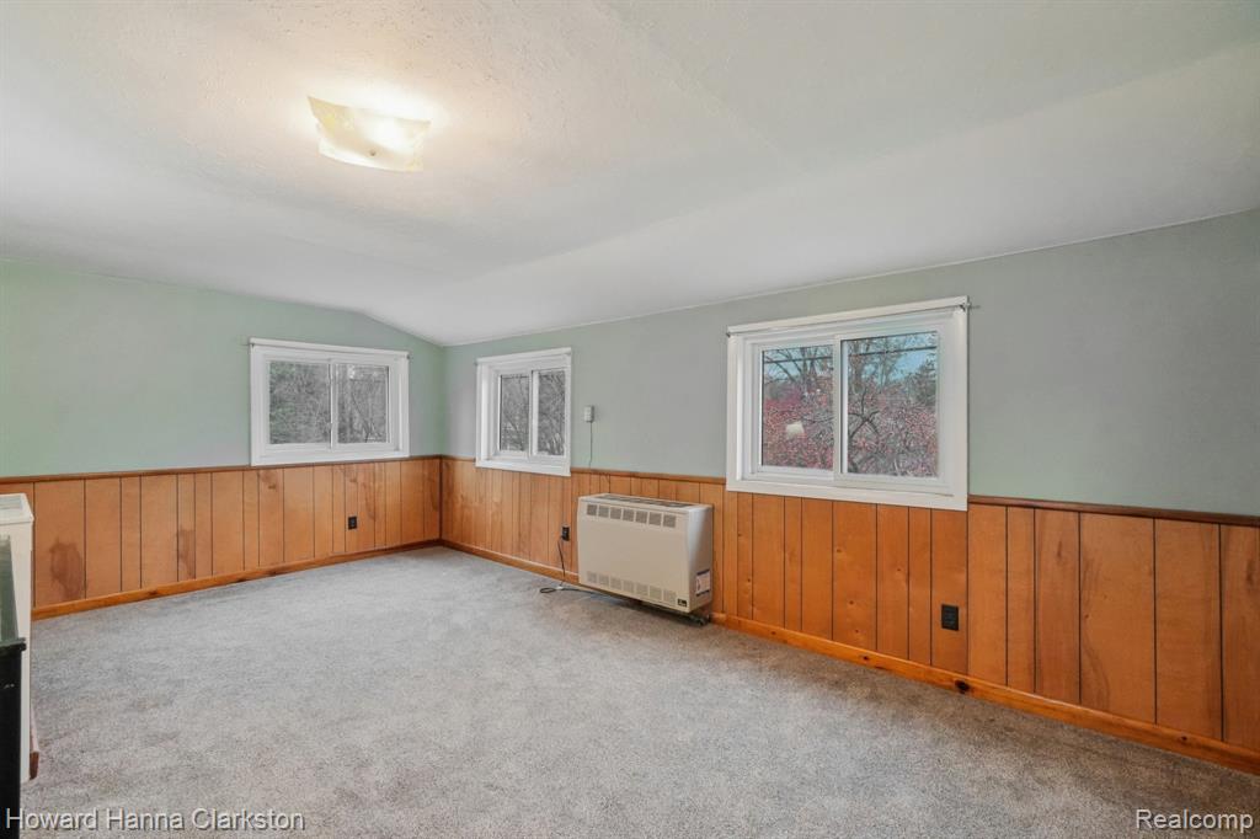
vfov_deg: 77.3
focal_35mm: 15
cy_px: 420
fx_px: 525
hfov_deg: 100.4
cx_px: 630
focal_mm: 10
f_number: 8
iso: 2500
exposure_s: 1/30
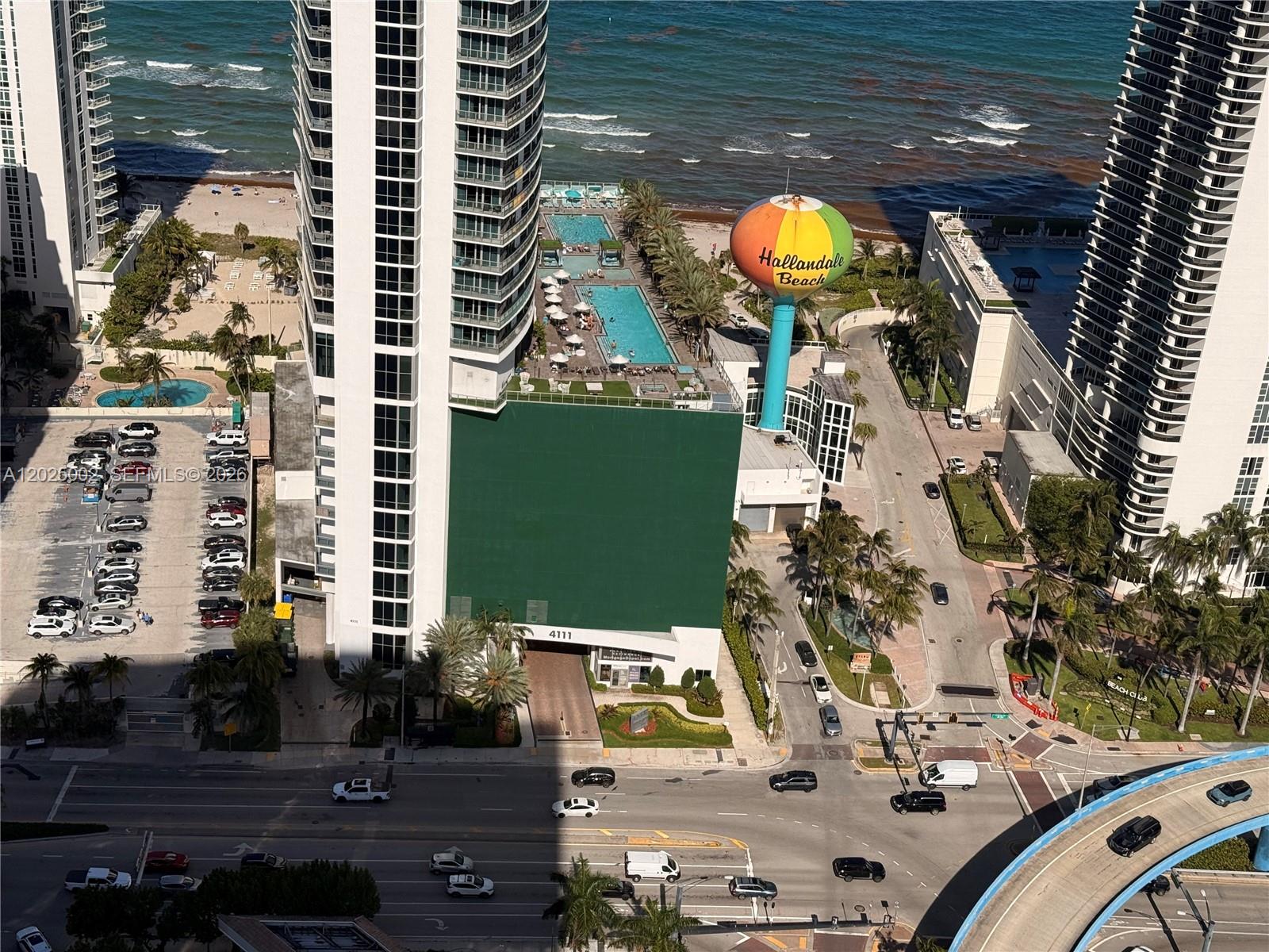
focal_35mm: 48
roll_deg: -4.5
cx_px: 634
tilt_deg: -25.6
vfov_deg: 30.3
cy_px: 476
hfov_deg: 39.7
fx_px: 1760
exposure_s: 1/11364
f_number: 1.78
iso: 64
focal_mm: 6.76
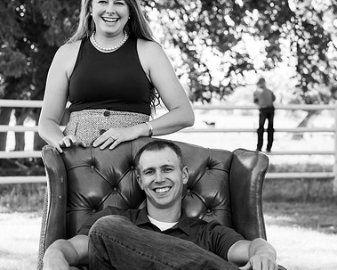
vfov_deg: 12.6
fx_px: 1217
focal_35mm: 122
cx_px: 246
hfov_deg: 15.7
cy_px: 114
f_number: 5.6
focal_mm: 85
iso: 500
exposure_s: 1/500
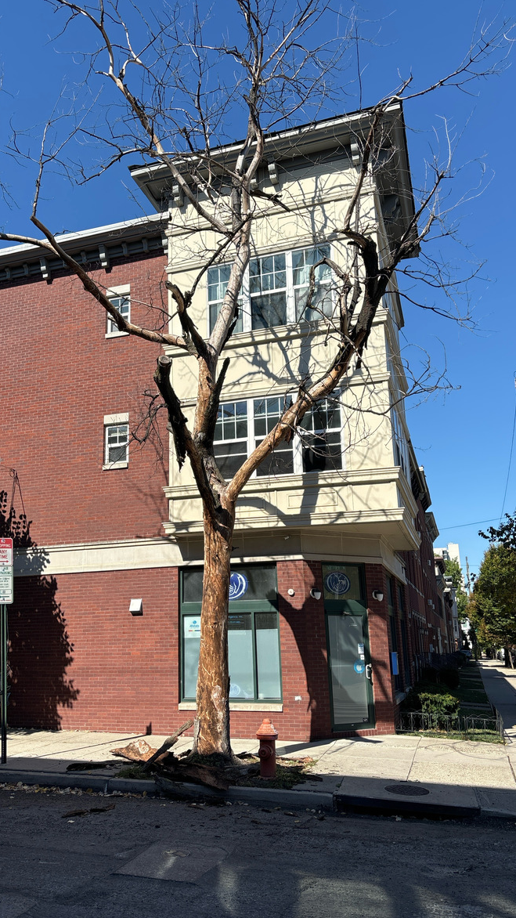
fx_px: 706
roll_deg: -0.3
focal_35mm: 29
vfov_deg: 66.1
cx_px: 209
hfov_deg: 40.0
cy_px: 464
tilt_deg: +12.6
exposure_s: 1/3021
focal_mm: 5.96
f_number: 1.6
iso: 50
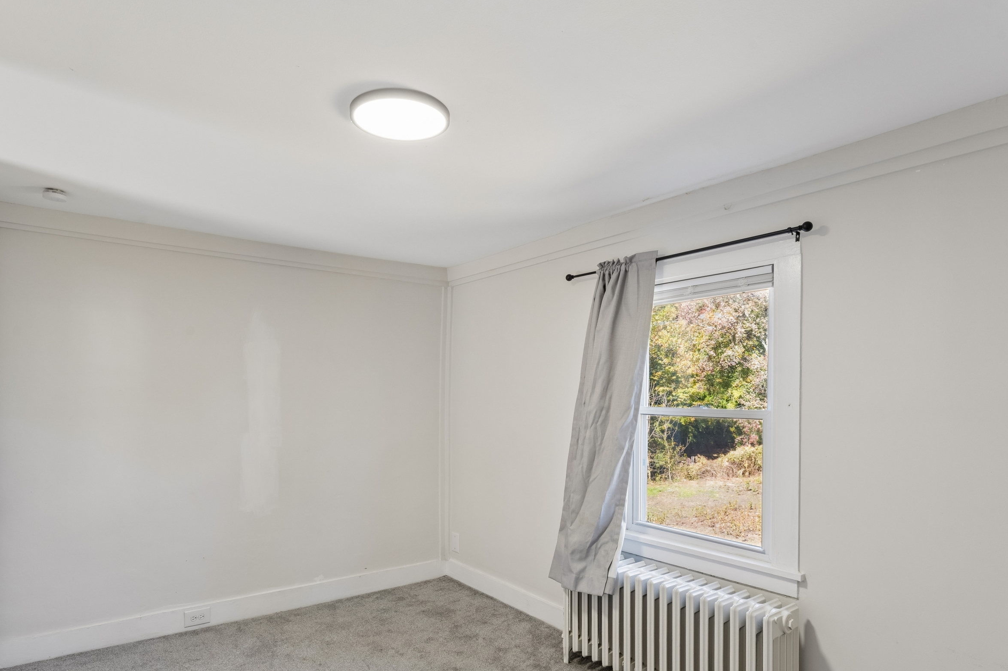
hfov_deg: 81.2
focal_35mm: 21
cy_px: 417
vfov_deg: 58.8
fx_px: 588
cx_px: 481
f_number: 13
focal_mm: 16
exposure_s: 1/8
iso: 400
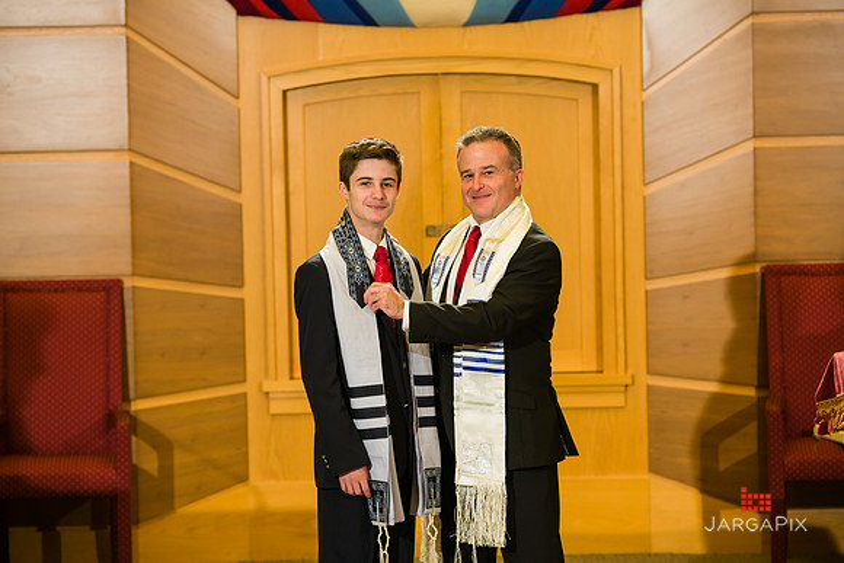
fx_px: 3166
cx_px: 422
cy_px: 282
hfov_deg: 15.2
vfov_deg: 10.2
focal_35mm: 135
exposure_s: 1/200
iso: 640
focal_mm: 135
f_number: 5.6
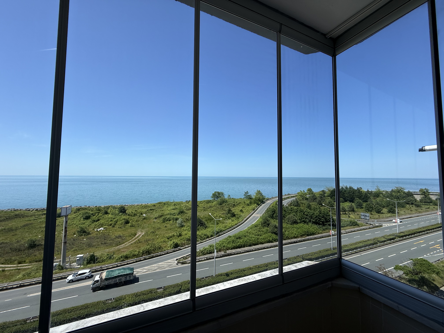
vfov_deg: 85.7
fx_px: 180
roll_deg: -1.1
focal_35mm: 14
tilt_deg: +3.5
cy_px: 166
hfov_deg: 102.1
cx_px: 222
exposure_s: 1/809
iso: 50
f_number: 2.2
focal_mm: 2.22
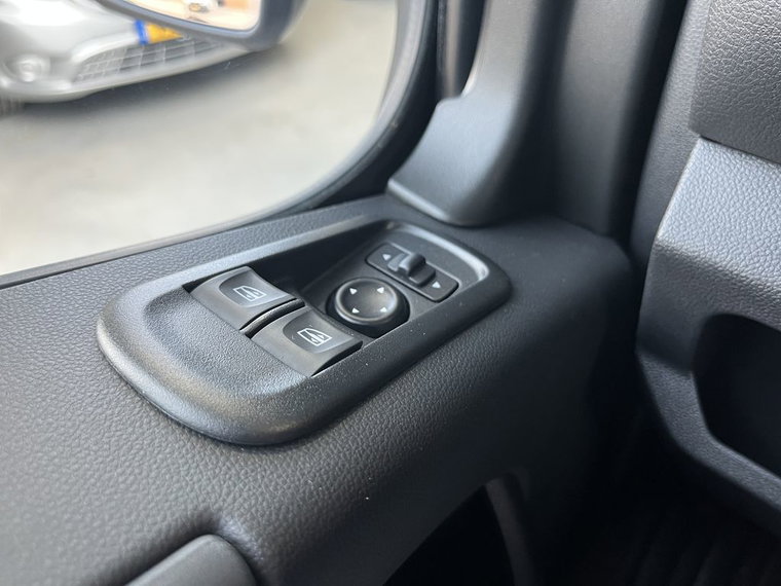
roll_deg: +1.1
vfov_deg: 53.1
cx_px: 390
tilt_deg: -39.6
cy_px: 293
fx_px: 587
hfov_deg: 67.3
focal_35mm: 26
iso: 125
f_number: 1.6
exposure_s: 1/60
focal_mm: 5.1
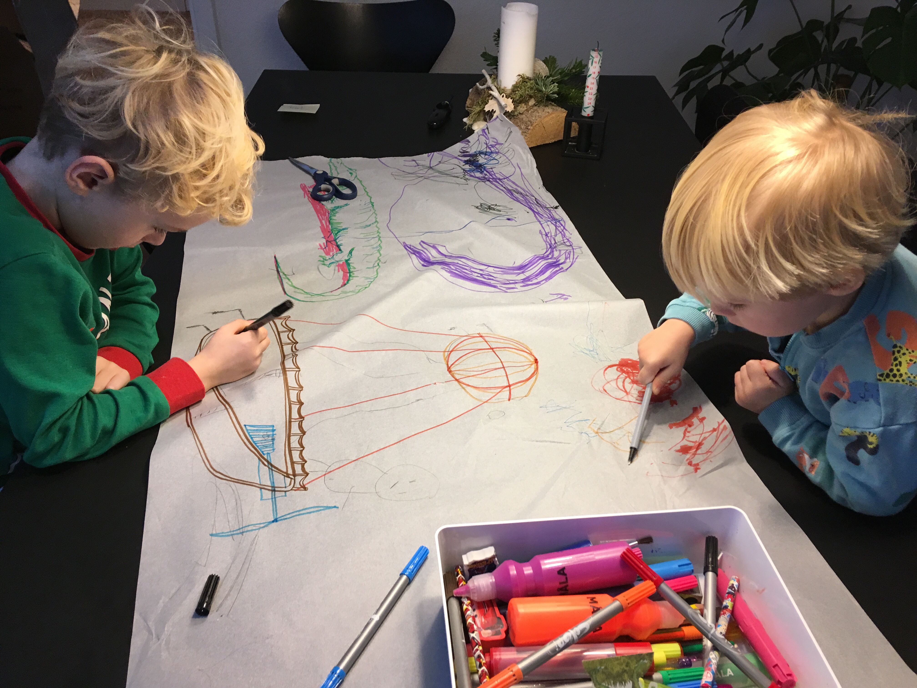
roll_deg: -0.6
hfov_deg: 61.7
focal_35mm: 29
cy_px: 344
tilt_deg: -36.0
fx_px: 768
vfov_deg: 48.2
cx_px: 458
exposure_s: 1/33
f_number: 2.2
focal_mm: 4.15
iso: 64
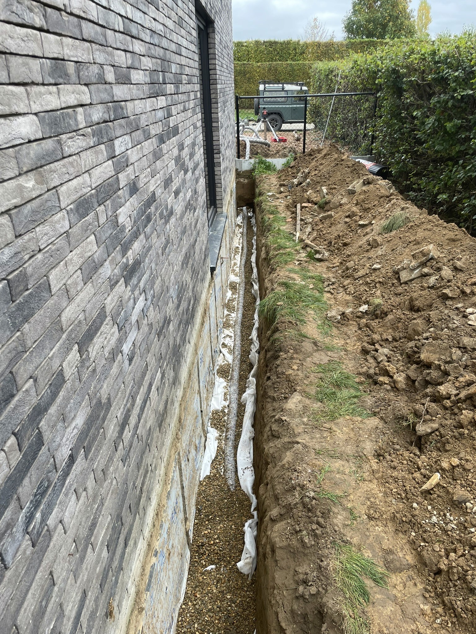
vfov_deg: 67.3
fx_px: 477
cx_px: 238
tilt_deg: -25.1
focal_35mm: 26
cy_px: 317
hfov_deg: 53.1
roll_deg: +2.4
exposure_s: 1/173
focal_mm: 4.2
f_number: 1.6
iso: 32
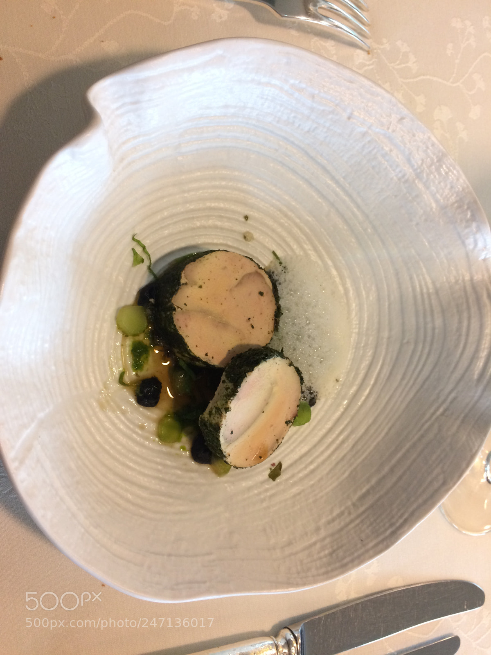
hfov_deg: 48.2
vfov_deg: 61.7
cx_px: 246
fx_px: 548
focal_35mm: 29
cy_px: 328
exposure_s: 1/33
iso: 160
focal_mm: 4.15
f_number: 2.2
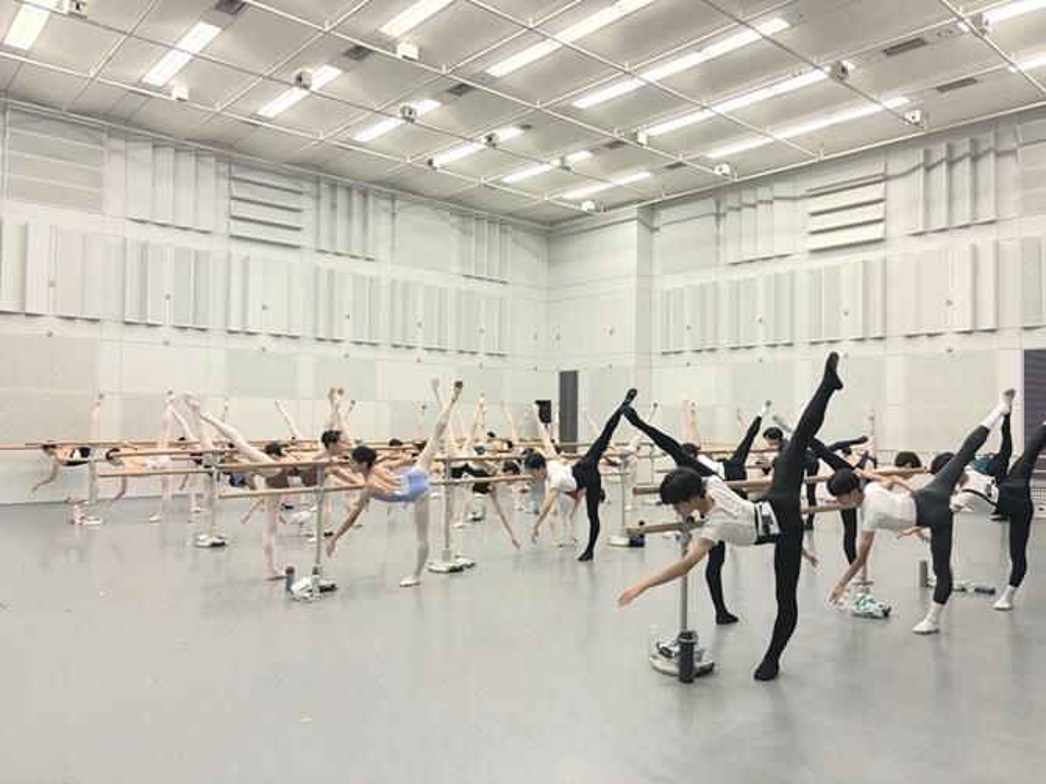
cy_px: 392
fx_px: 785
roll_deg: -1.4
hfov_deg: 67.3
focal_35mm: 26
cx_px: 523
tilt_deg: +1.4
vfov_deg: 53.0
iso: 80
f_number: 1.6
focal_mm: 5.96
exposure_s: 1/100
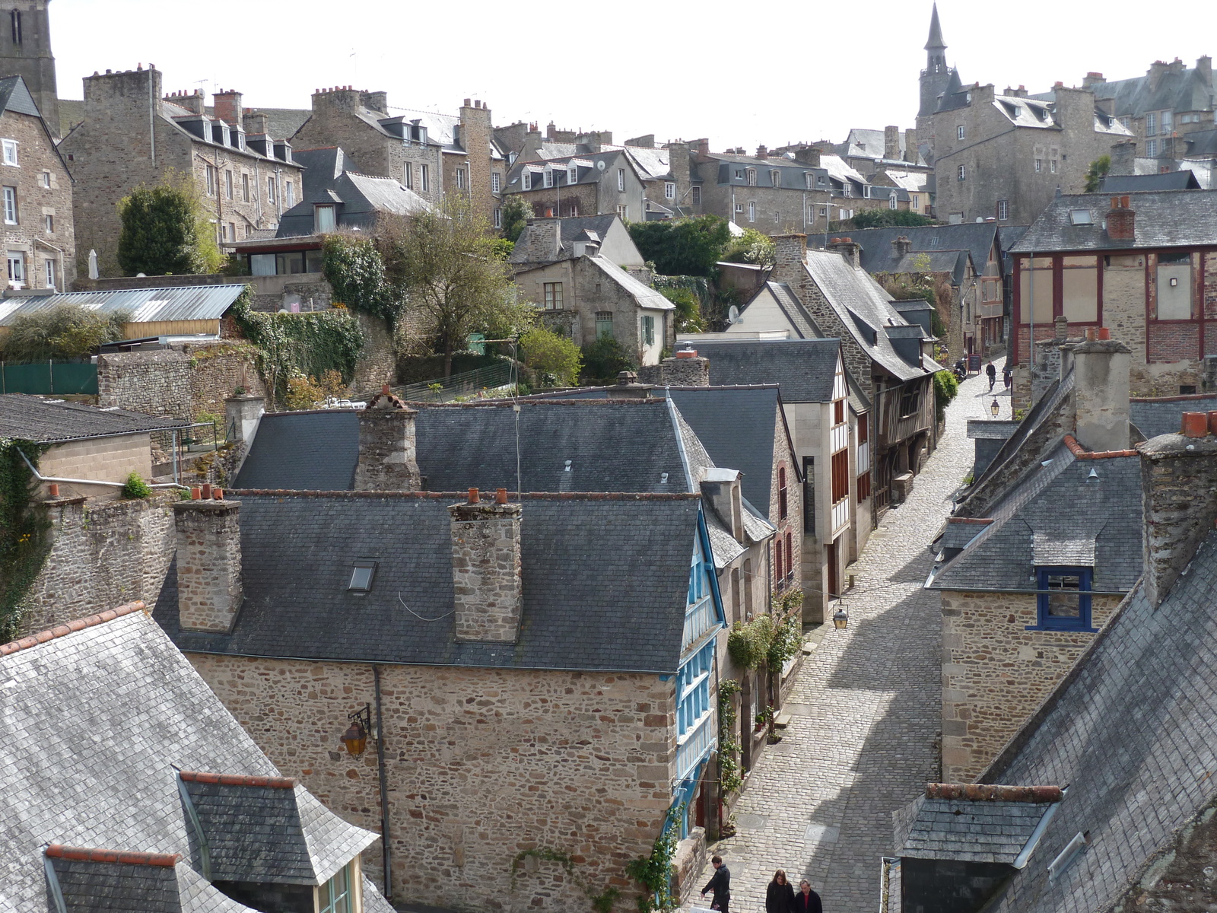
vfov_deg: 34.3
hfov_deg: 44.8
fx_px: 1477
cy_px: 456
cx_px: 608
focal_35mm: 42
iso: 80
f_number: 4
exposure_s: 1/320
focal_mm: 6.9
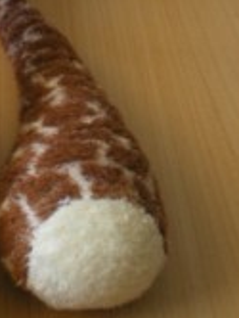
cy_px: 34
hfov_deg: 12.0
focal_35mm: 119
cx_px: -105
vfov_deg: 16.3
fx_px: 1093
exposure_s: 1/62
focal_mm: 6.3
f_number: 3.1
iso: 168
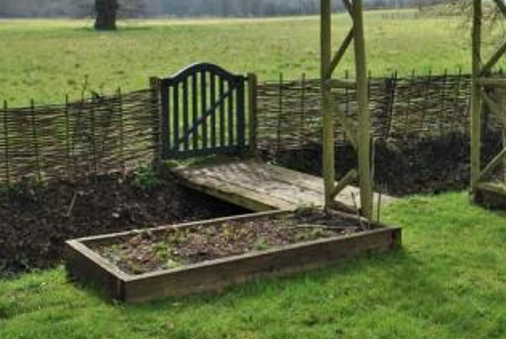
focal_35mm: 56
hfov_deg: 33.7
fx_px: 788
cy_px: 81
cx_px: 457
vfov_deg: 24.0
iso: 100
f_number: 7.1
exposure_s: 1/200
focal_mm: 18
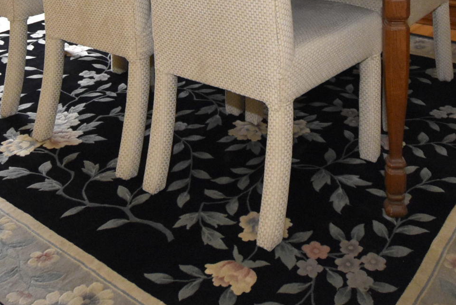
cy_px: -129
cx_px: 233
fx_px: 596
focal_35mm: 47
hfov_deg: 41.9
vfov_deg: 23.8
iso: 2000
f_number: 4
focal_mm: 10
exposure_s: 1/200
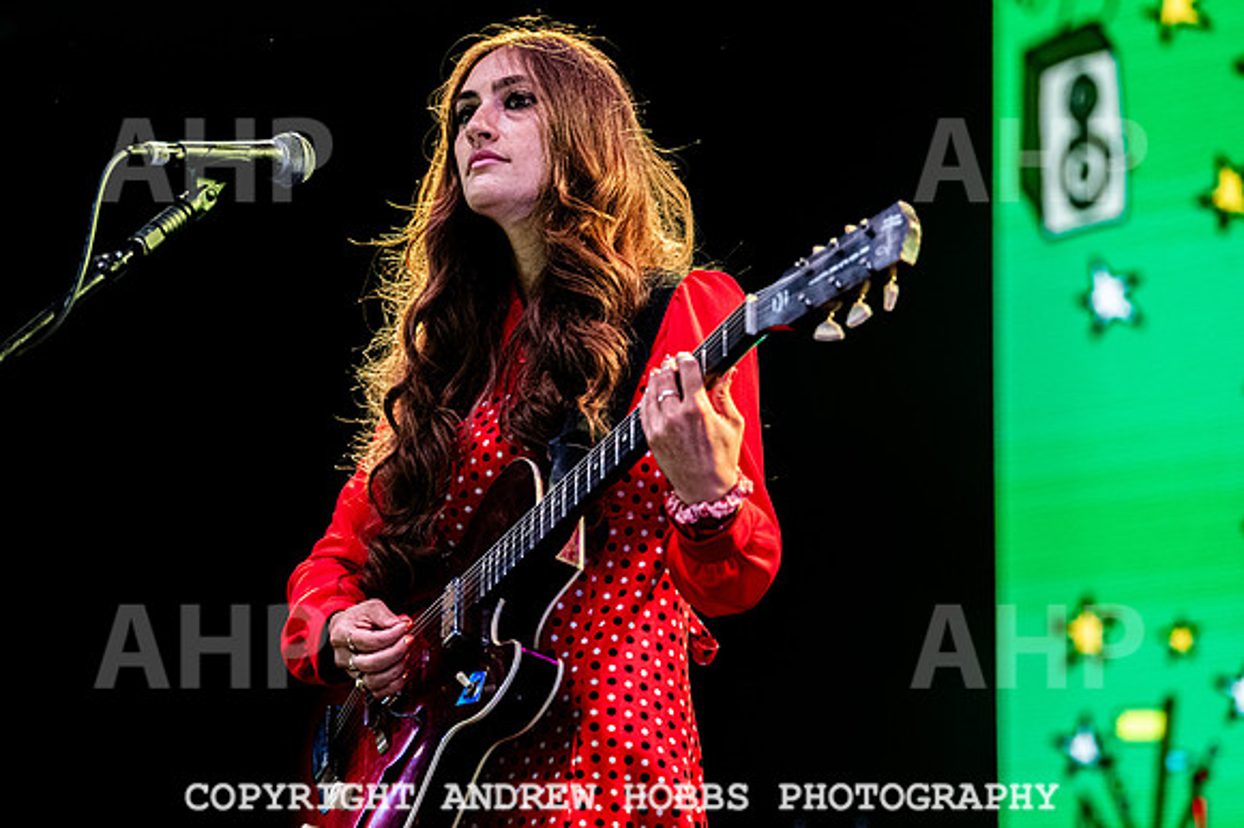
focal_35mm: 155
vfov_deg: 8.8
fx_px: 5354
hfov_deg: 13.3
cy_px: 433
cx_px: 605
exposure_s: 1/640
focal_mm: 130
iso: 2500
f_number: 2.8
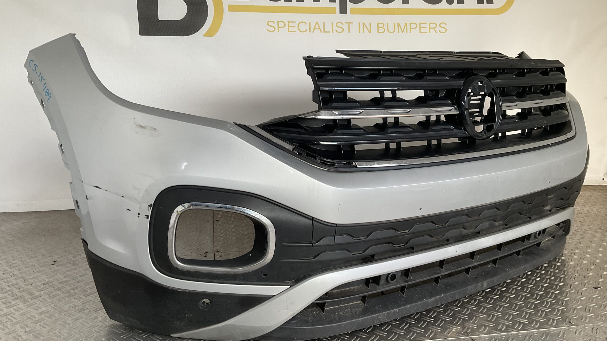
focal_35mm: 32
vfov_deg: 36.6
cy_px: 154
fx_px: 515
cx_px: 306
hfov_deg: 61.0
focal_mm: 3
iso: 40
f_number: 1.8
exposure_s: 1/60
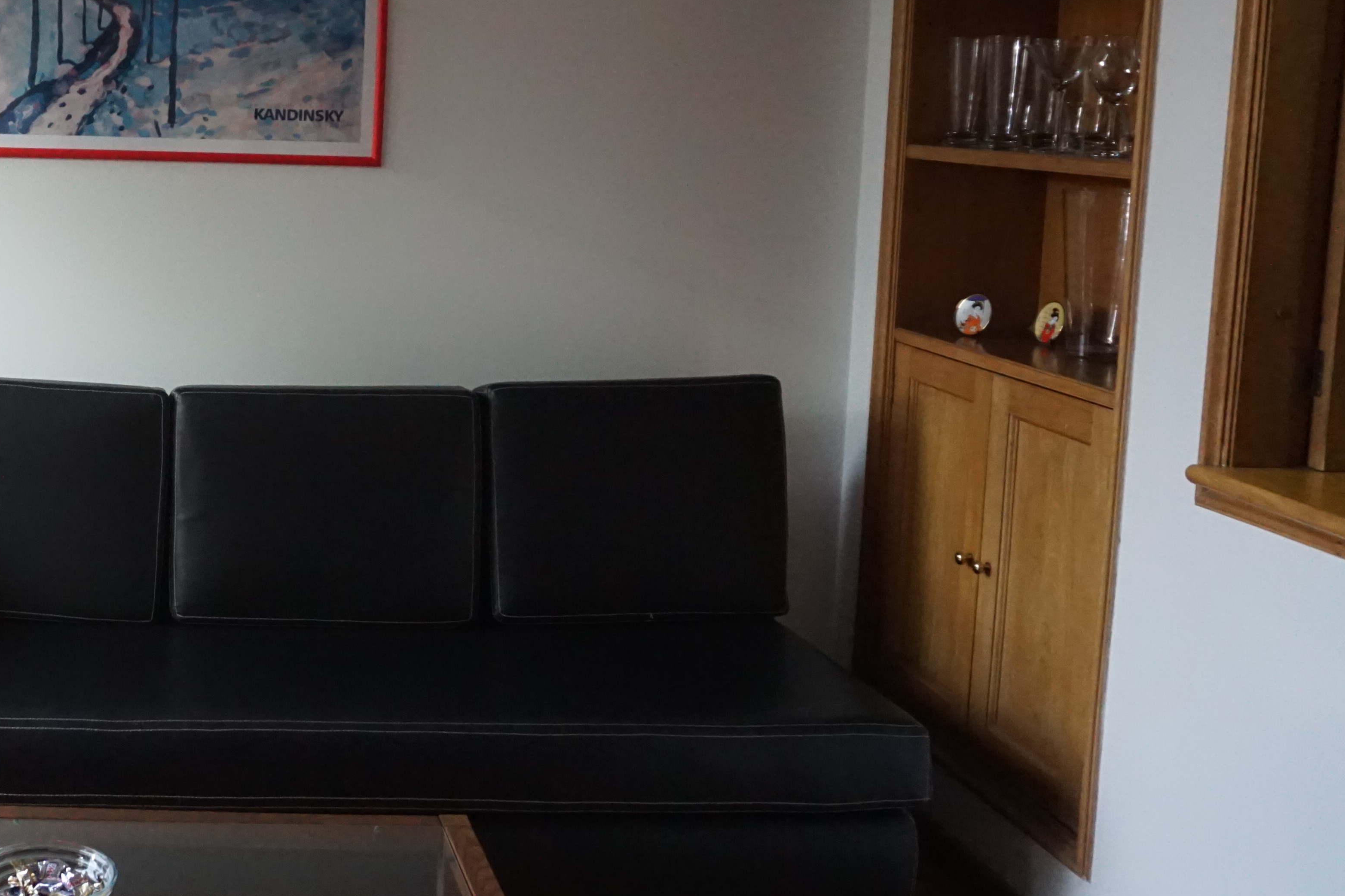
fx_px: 1719
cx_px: 101
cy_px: 276
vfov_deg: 29.0
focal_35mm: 46
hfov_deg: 39.3
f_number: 3.5
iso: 2500
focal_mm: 16
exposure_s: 1/160
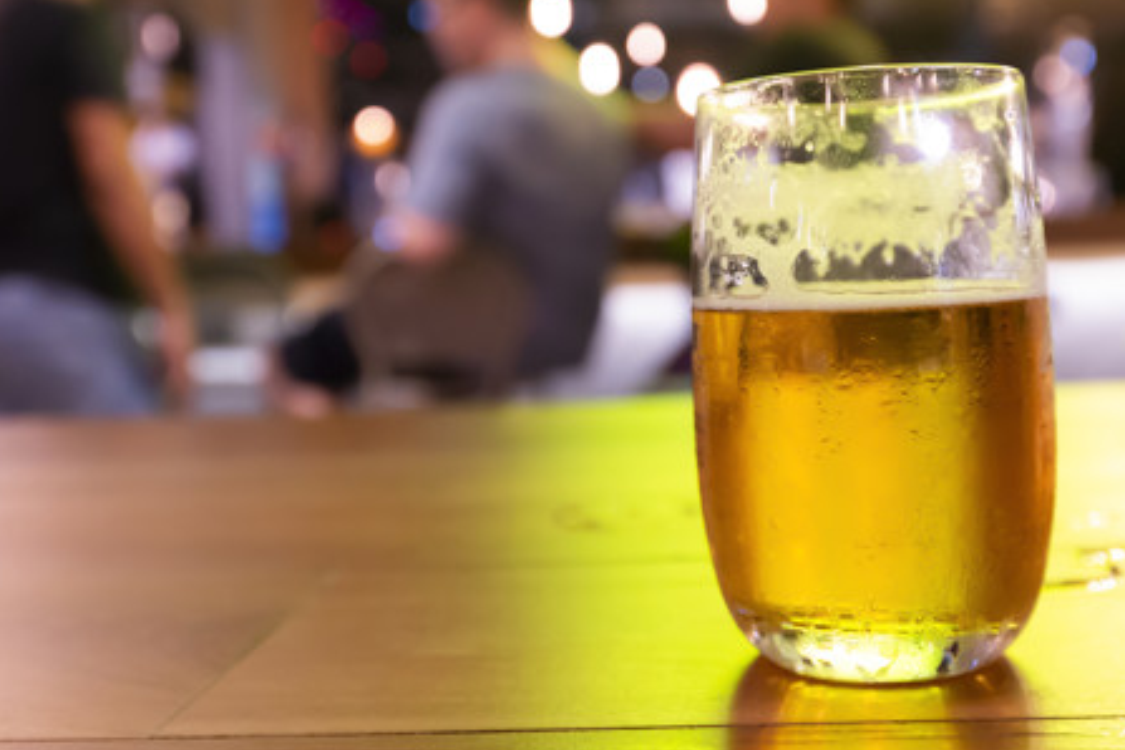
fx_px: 1531
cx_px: 599
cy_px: 369
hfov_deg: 40.3
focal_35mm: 49
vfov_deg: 27.5
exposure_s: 1/80
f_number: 4.5
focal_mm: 35
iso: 2000
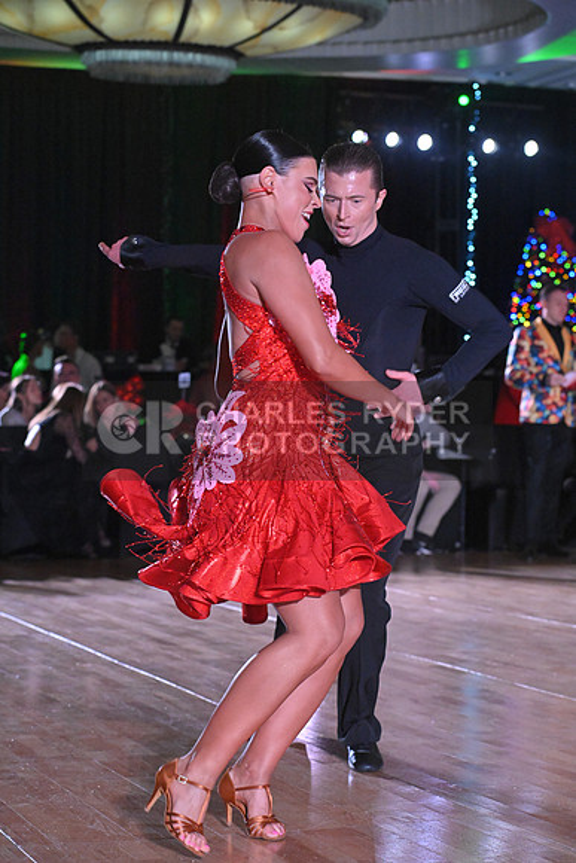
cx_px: 288
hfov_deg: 15.9
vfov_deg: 23.6
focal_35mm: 86
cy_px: 432
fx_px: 2063
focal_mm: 86
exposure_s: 1/400
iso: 6400
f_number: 5.6
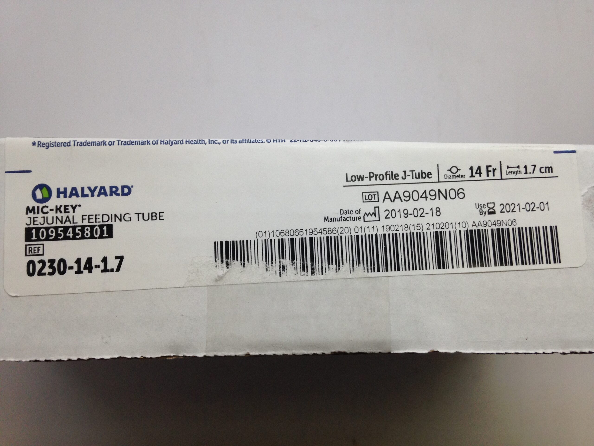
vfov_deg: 42.9
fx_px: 566
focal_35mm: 33
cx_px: 297
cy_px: 223
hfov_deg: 55.4
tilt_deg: -84.8
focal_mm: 4.12
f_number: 2.4
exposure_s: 1/120
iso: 80
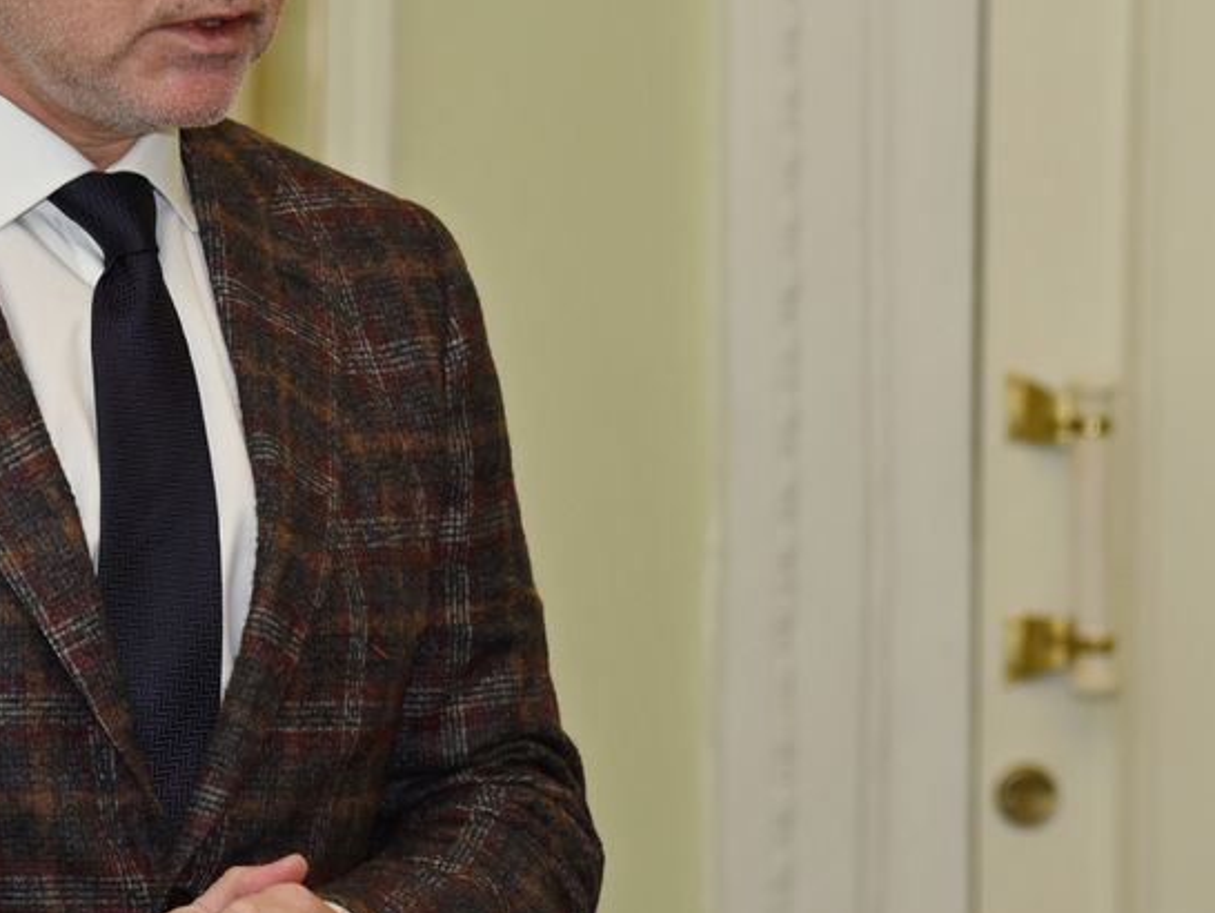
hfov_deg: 6.7
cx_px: 180
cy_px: 204
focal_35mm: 296
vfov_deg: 5.0
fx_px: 10394
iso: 800
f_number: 4.5
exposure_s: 1/200
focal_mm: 120
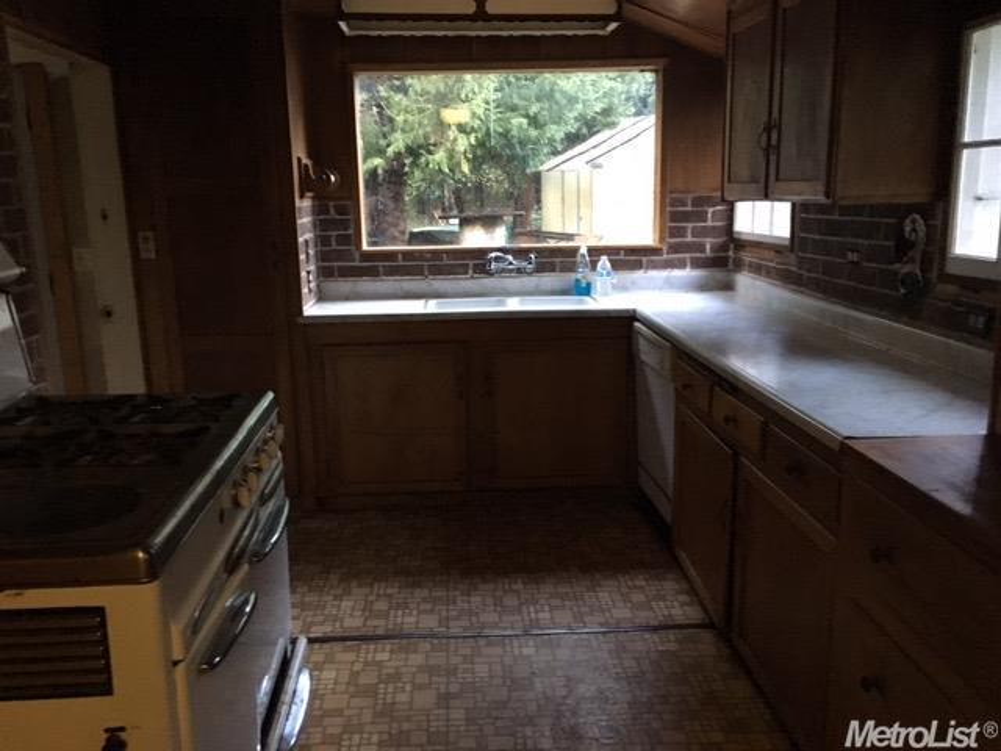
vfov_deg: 48.2
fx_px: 839
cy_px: 376
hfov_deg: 61.7
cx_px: 500
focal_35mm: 29
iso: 250
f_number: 2.2
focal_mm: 4.15
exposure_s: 1/15
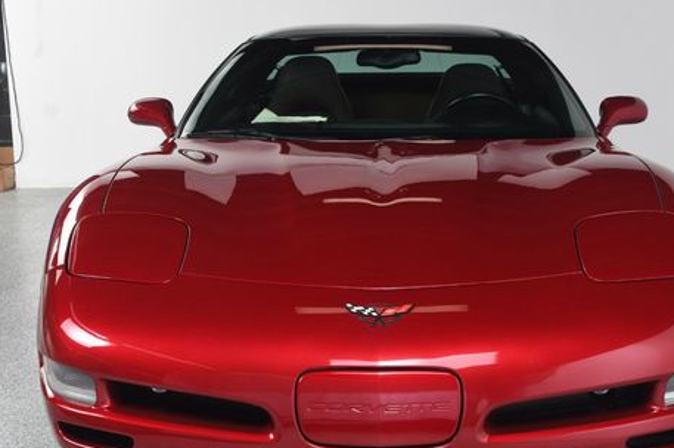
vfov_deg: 21.5
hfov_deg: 31.9
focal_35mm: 63
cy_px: 251
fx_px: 1179
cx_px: 373
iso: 100
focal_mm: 30
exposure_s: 1/160
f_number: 8
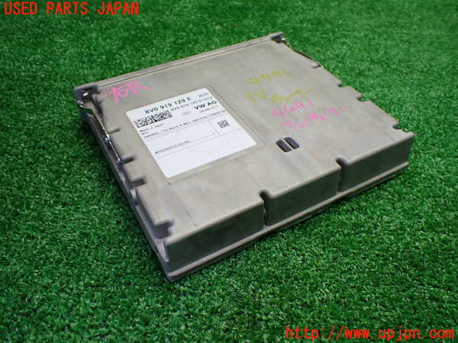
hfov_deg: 60.0
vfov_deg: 46.8
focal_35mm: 30
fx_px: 397
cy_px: 172
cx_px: 229
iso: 400
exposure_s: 1/125
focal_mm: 5.4
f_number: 2.3
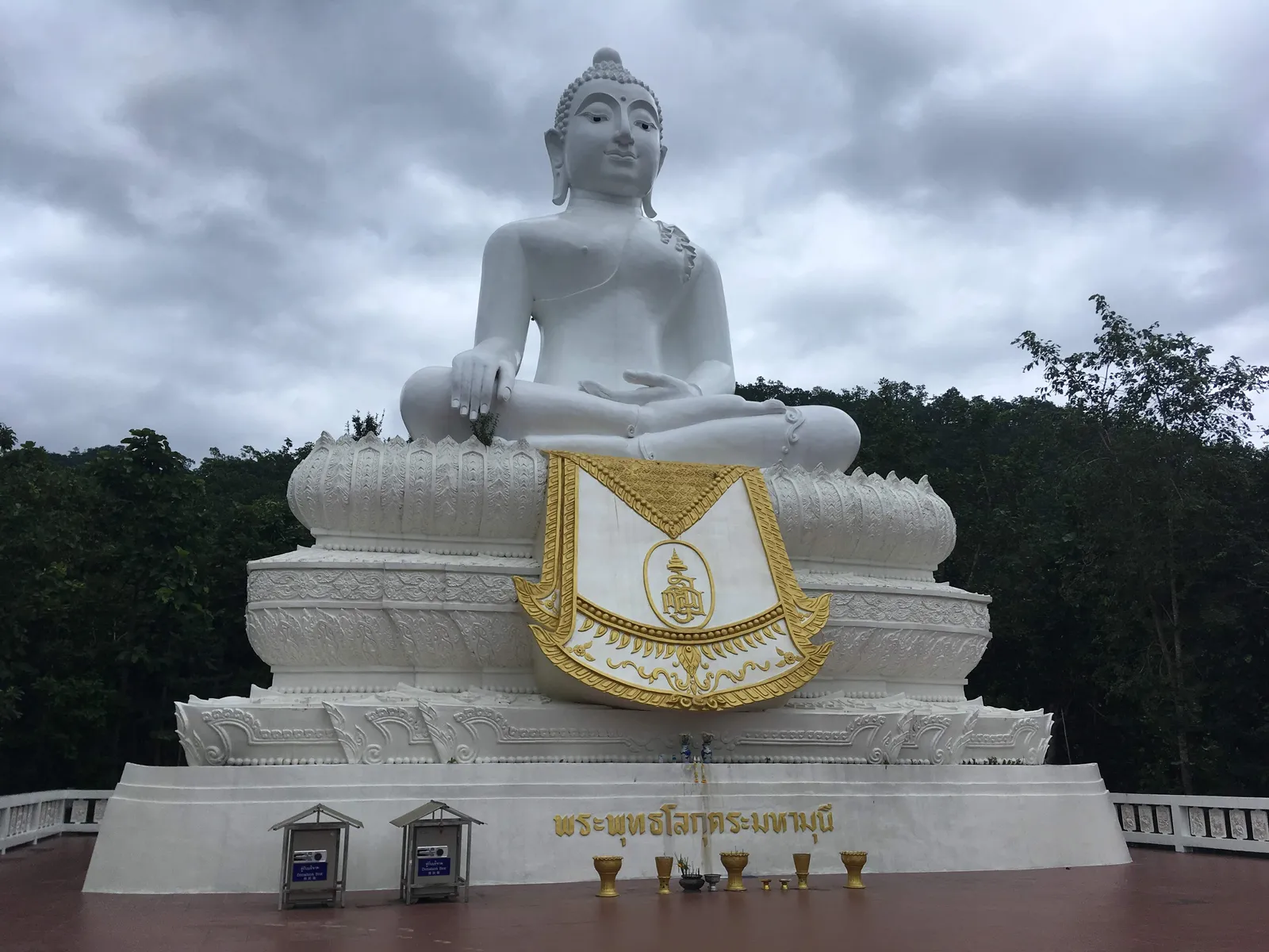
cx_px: 634
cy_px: 476
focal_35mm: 29
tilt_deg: +16.0
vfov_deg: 48.2
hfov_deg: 61.7
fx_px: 1063
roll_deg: -0.4
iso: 25
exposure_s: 1/1261
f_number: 2.2
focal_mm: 4.15
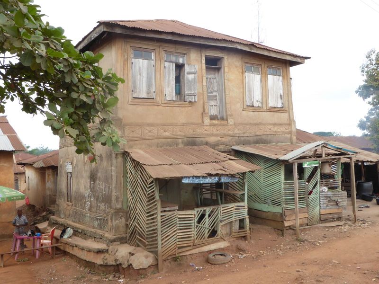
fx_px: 405
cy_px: 142
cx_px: 190
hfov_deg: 50.1
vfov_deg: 38.7
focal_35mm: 37
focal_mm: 6.7
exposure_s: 1/60
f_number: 7.1
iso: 160
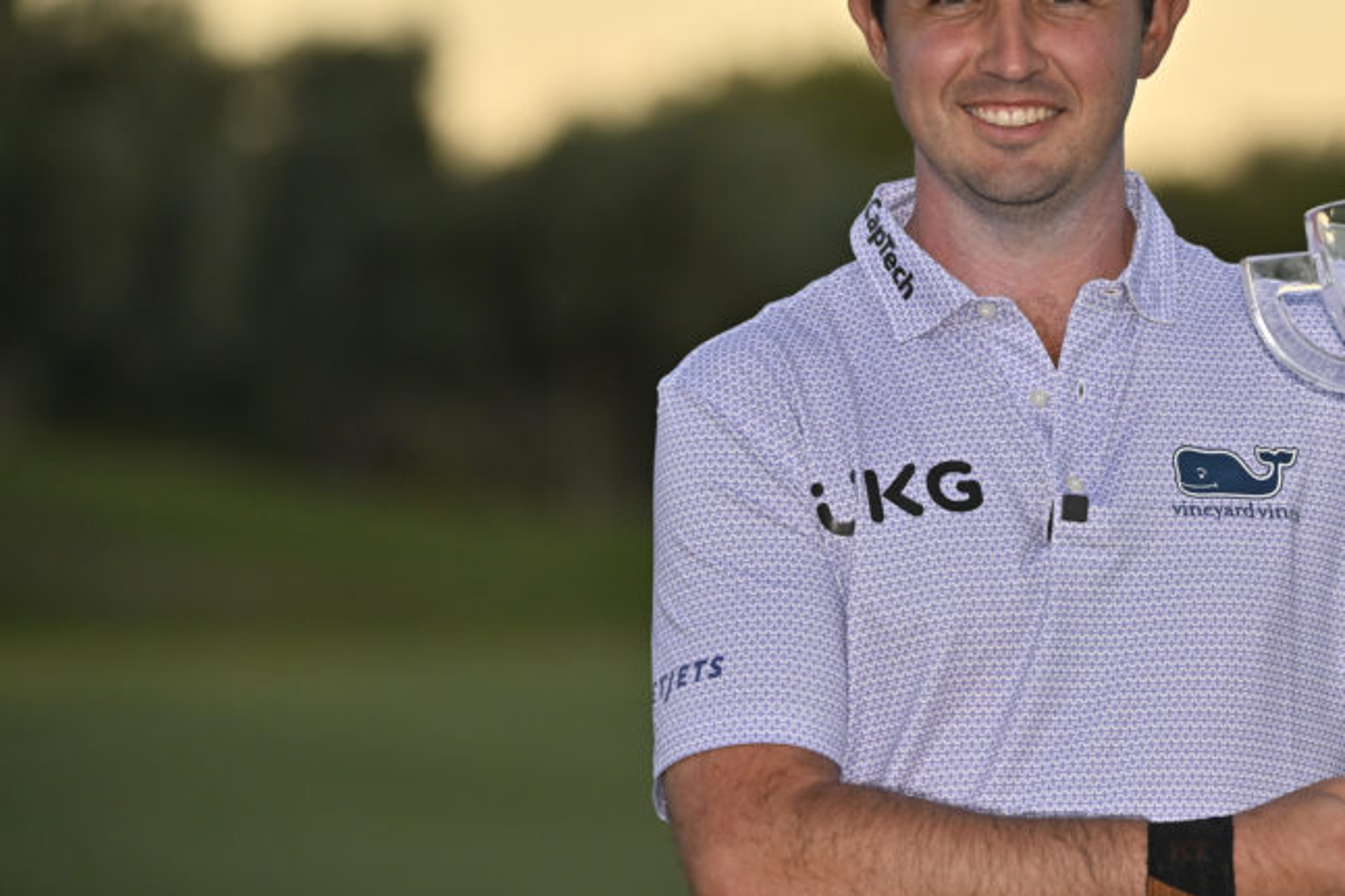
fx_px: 10645
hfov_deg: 7.2
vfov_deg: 4.8
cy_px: 361
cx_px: 1037
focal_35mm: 285
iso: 800
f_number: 4
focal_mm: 180
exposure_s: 1/2500
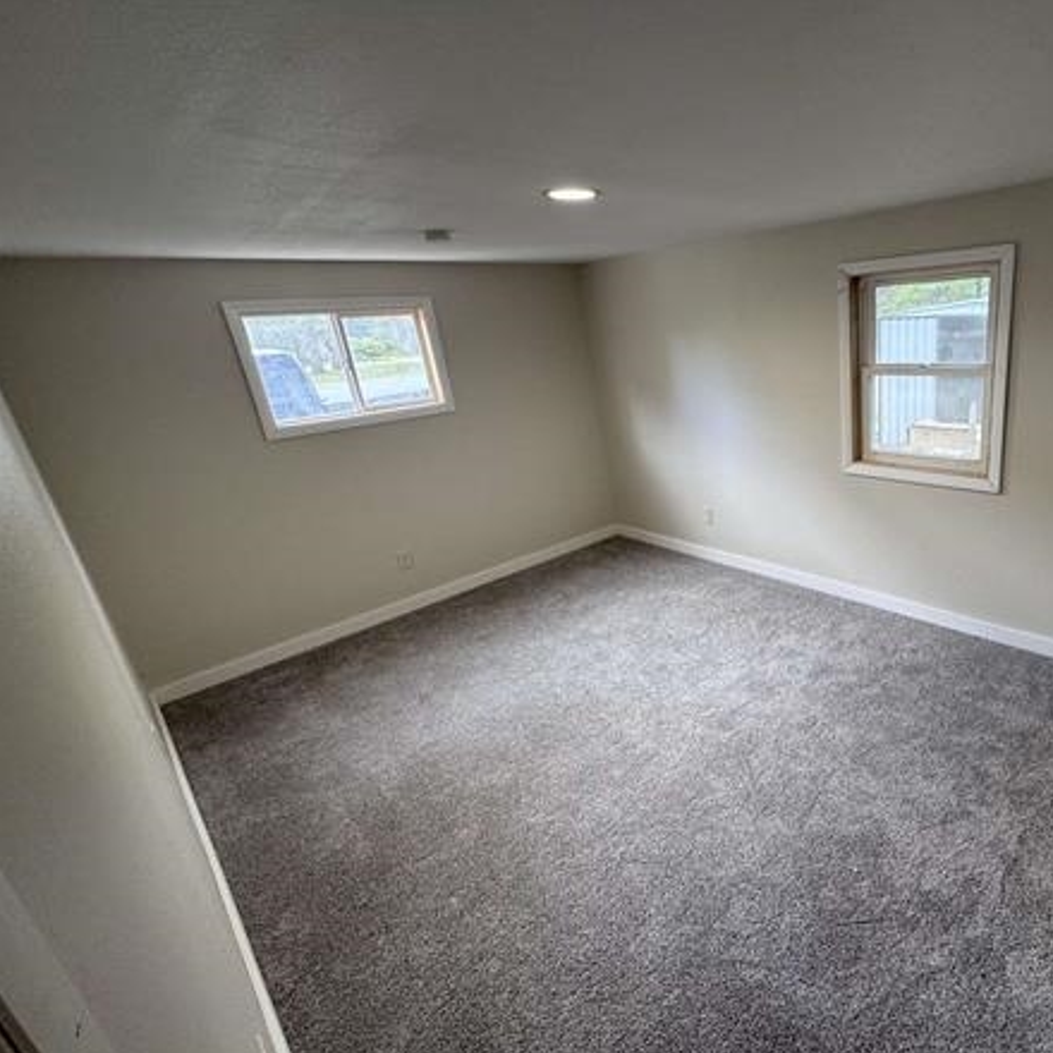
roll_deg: +3.8
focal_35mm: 18
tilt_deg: -20.3
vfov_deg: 80.7
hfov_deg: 76.1
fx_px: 619
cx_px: 761
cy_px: 531
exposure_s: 1/120
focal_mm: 2.22
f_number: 2.2
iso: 160
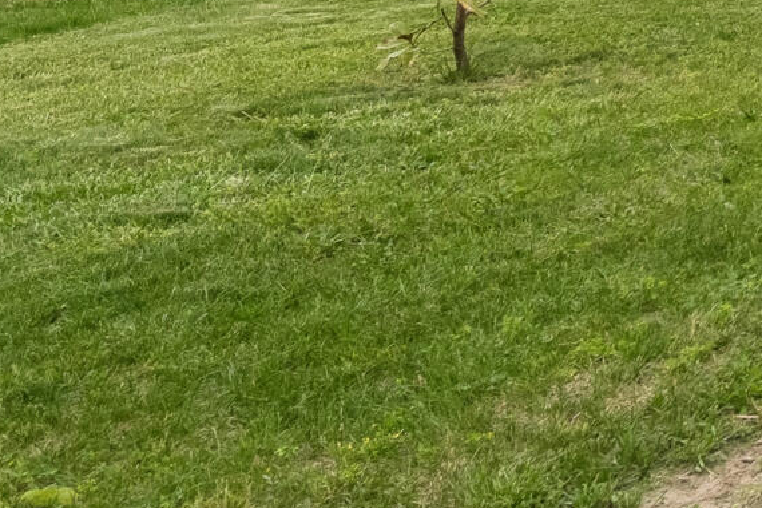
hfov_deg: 18.3
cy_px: -469
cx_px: 1473
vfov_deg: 14.6
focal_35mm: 79
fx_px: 1672
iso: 500
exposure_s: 1/800
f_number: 7.1
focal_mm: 15
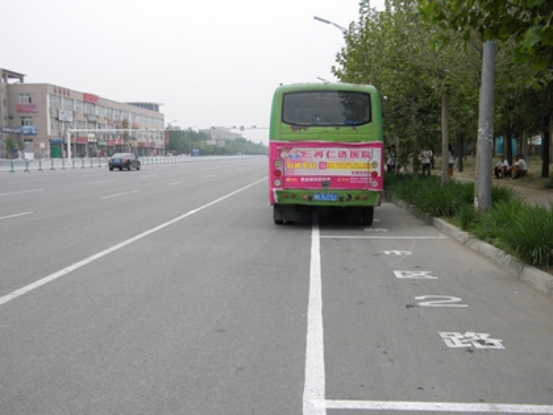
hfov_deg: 45.8
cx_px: 276
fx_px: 655
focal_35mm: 41
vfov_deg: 35.1
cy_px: 208
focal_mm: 7.3
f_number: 3.8
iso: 110
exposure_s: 1/500
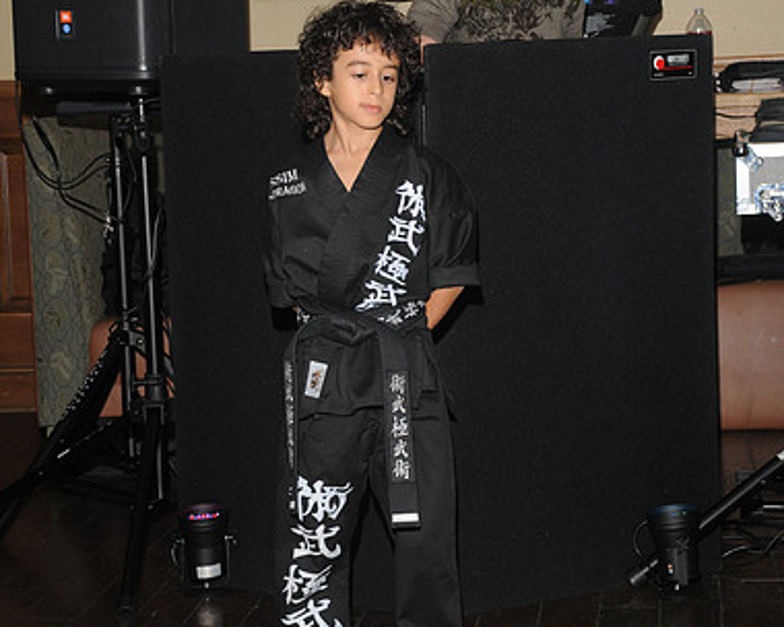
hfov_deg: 18.6
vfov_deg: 15.0
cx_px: 393
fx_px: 2390
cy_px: 305
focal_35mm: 103
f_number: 5.6
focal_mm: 48
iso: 400
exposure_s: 1/100
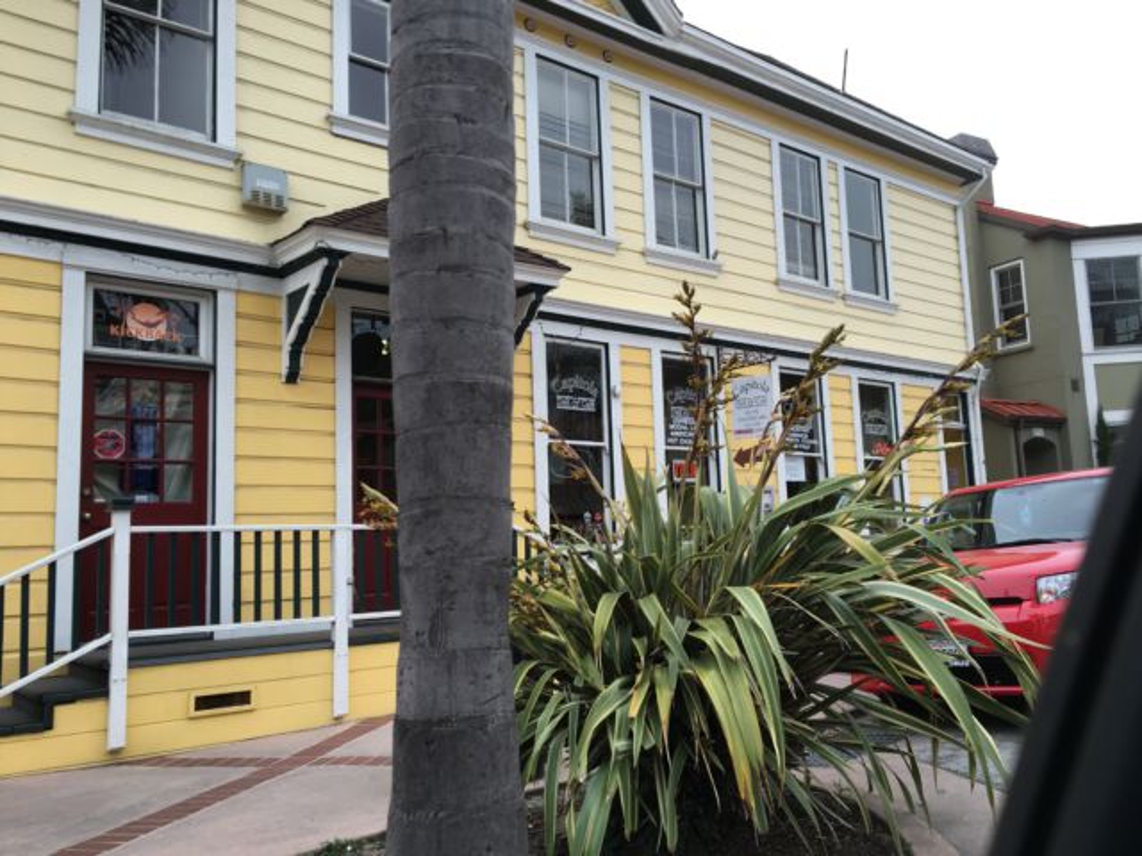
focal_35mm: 29
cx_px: 571
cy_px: 428
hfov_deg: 61.7
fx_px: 957
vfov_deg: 48.2
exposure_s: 1/116
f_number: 2.2
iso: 25
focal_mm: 4.15
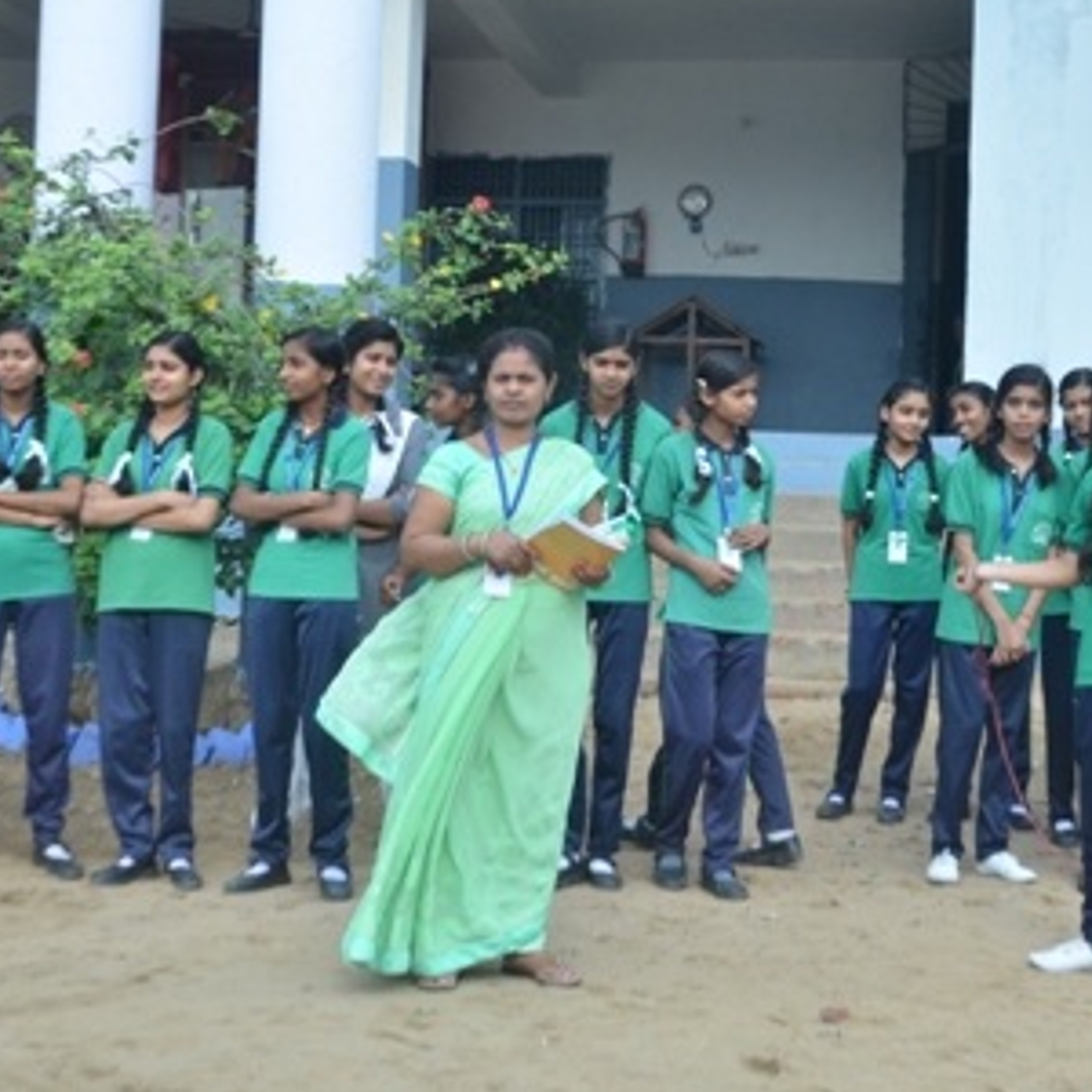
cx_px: 581
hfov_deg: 24.3
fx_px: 2534
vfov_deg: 24.3
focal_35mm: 71
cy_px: 510
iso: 500
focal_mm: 34
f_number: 10
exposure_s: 1/200
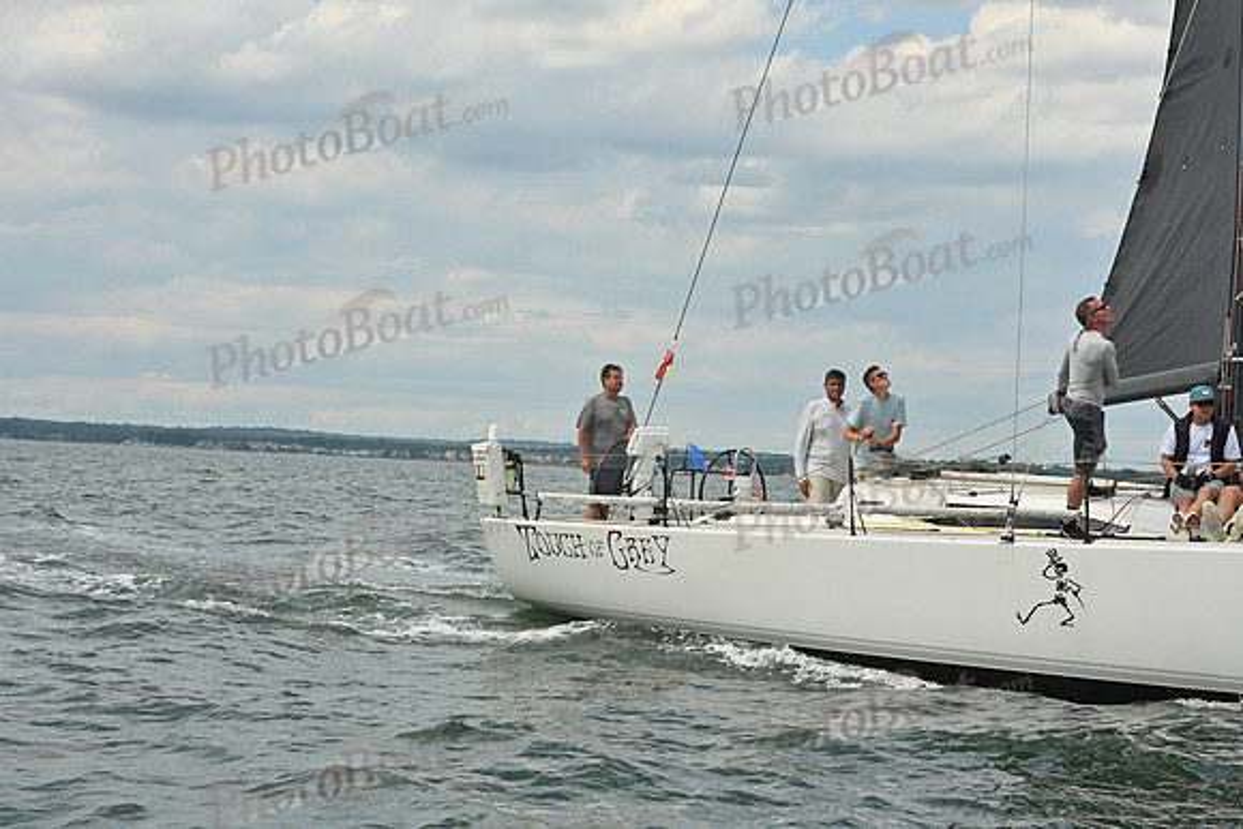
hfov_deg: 28.8
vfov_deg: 19.5
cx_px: 622
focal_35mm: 70
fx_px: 2417
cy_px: 414
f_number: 14
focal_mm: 70
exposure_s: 1/800
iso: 320
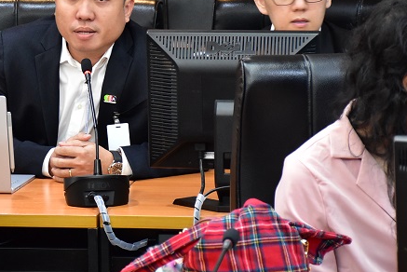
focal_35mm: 216
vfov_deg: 6.4
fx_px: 2444
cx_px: 79
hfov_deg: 9.5
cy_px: 87
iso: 1600
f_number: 5.6
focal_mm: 70
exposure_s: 1/20
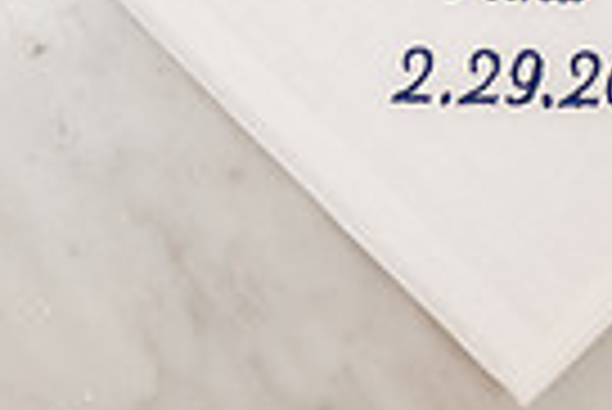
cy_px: -313
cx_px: 554
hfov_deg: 12.3
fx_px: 2825
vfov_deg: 8.0
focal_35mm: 166
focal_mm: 35
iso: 640
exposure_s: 1/200
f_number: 4
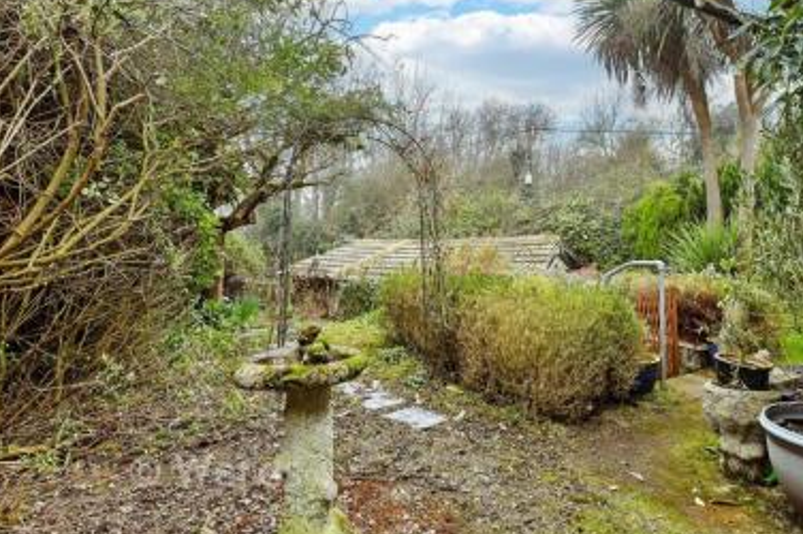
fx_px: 423
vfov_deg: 64.3
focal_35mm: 19
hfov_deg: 86.4
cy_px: 238
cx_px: 459
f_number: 8
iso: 250
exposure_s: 1/50
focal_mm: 10
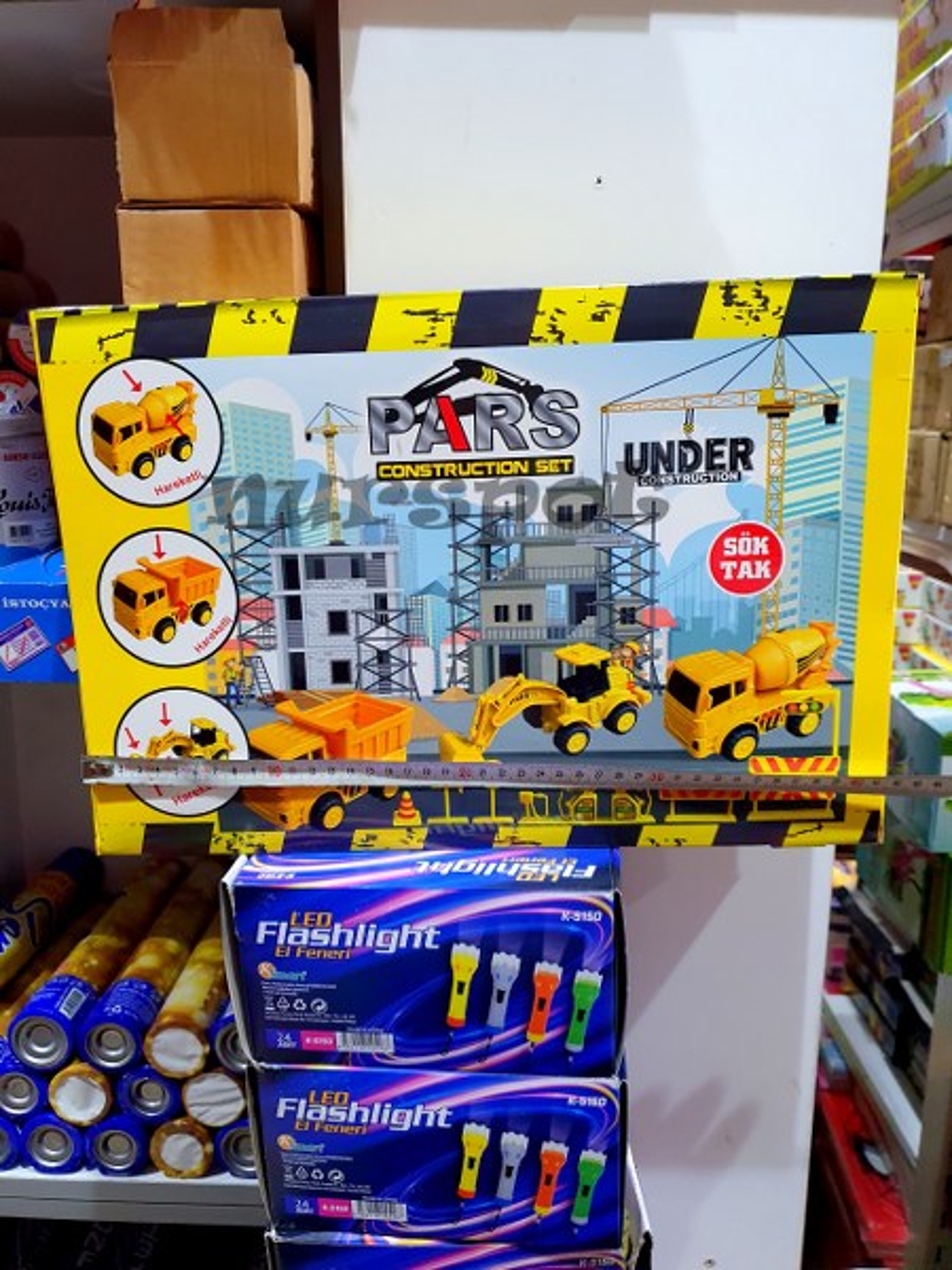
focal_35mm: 26
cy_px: 635
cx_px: 476
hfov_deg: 53.1
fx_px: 953
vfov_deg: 67.3
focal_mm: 4.32
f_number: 1.5
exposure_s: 1/50
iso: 200
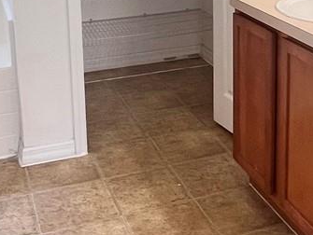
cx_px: 212
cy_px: -21
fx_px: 561
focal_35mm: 62
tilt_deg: -10.5
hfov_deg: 30.9
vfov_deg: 22.4
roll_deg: +0.0
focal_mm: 1.57
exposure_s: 1/120
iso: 200
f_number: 1.8
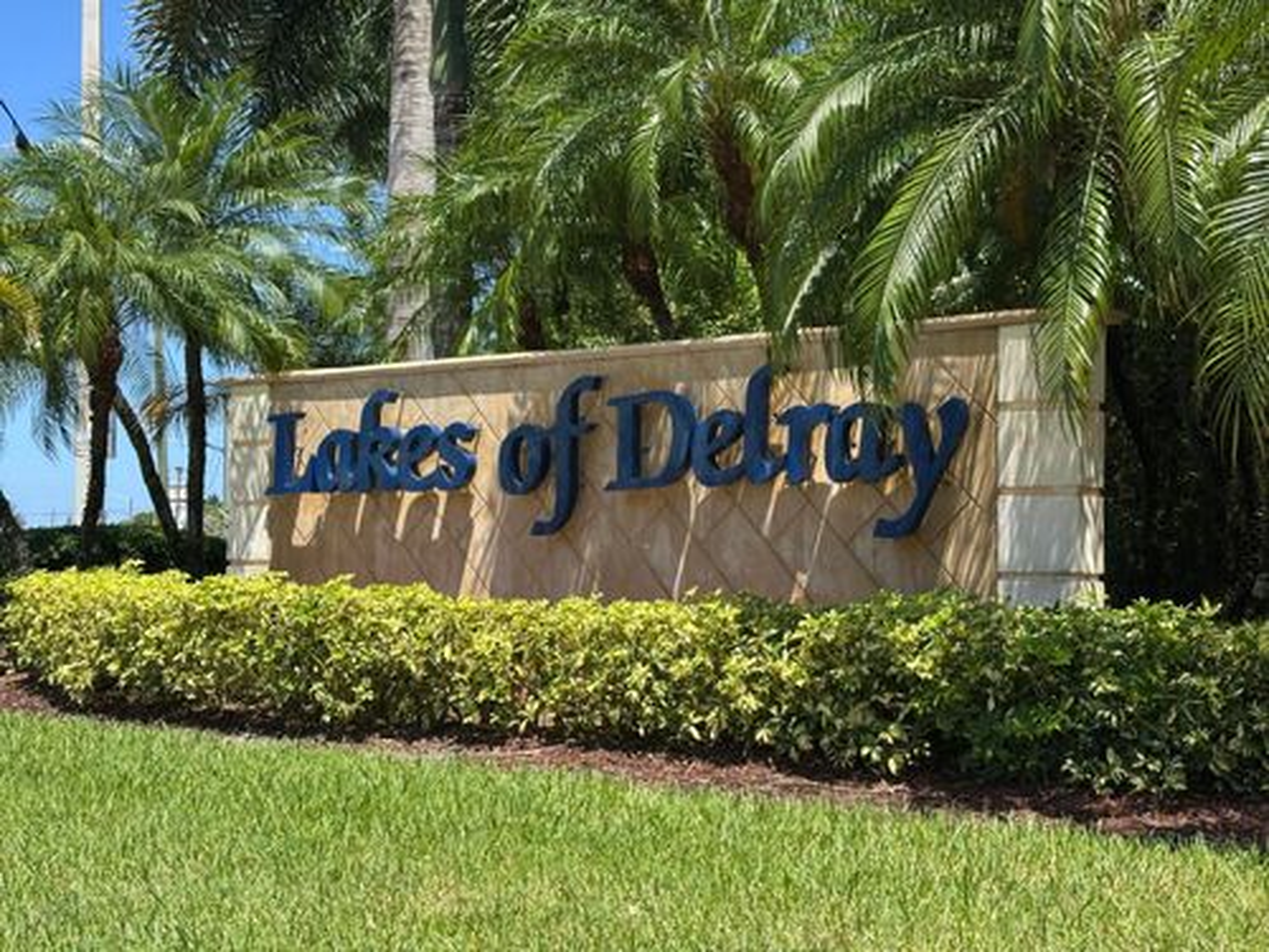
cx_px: 634
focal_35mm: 48
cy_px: 476
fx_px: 1760
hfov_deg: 39.7
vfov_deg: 30.3
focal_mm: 6.86
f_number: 1.78
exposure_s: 1/1815
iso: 64
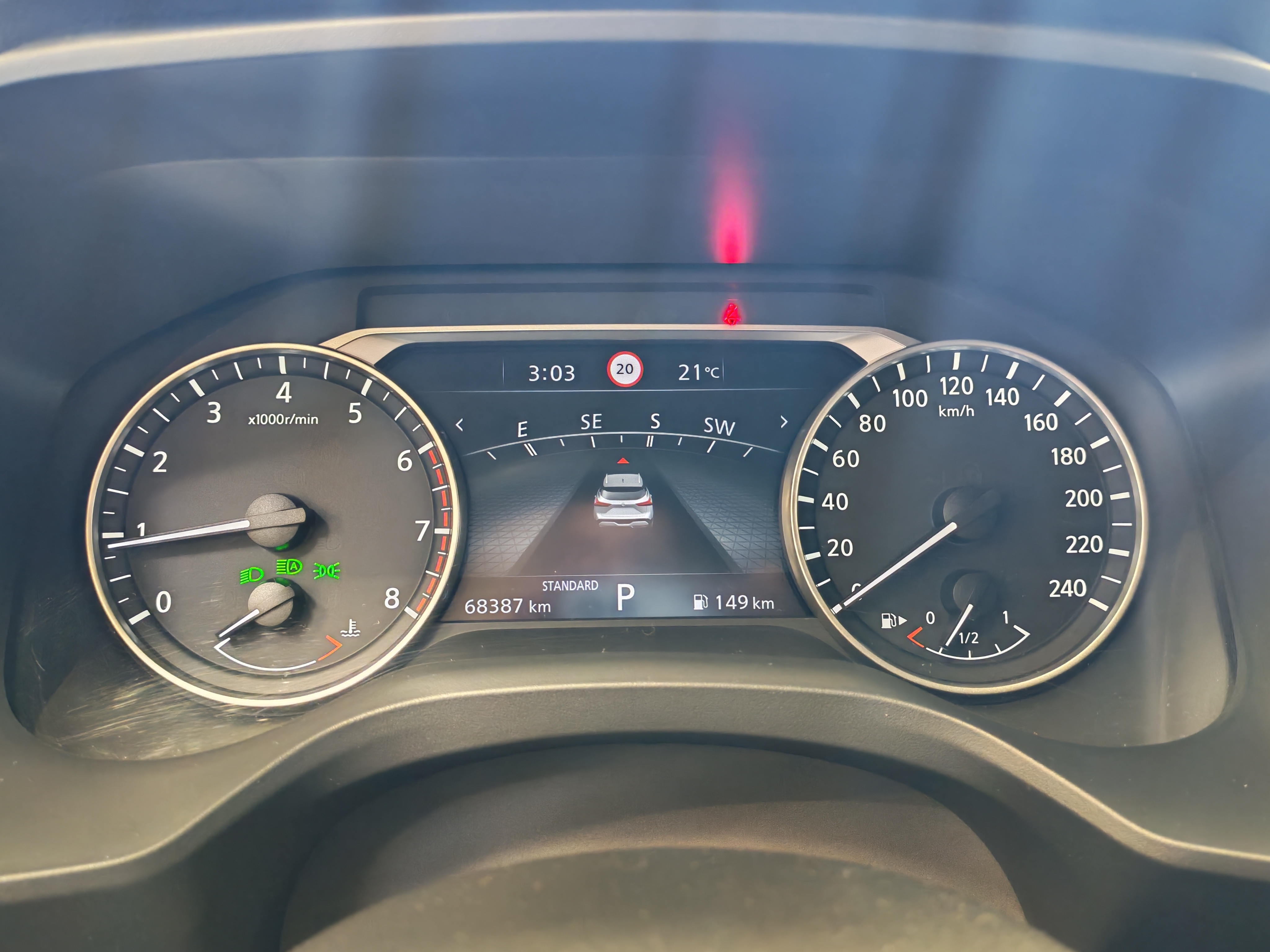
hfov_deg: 56.8
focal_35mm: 32
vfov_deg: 44.2
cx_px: 635
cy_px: 476
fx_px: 1174
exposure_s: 1/33.3
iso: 2369
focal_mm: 6.12
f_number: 1.9
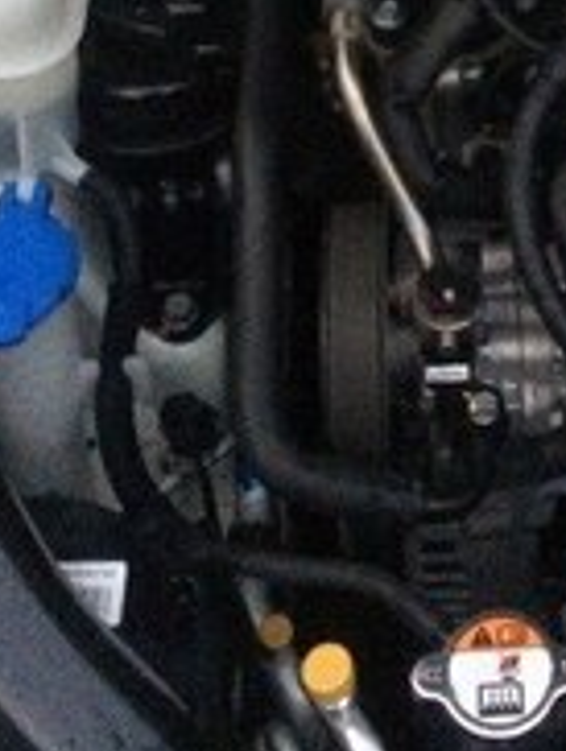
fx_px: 1718
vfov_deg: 22.9
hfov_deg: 18.1
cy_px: -116
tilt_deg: -45.0
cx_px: 603
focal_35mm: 79
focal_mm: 4.15
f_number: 2.2
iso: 640
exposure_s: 1/17
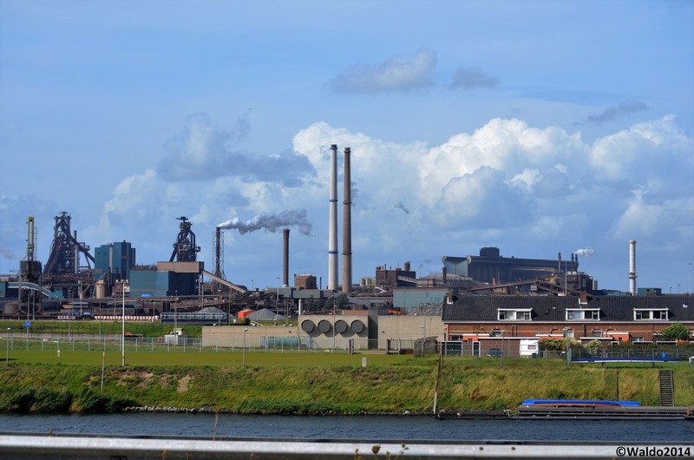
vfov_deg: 16.5
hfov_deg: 24.7
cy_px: 230
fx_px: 1587
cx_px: 347
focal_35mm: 82
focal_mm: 55
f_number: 9
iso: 100
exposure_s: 1/320
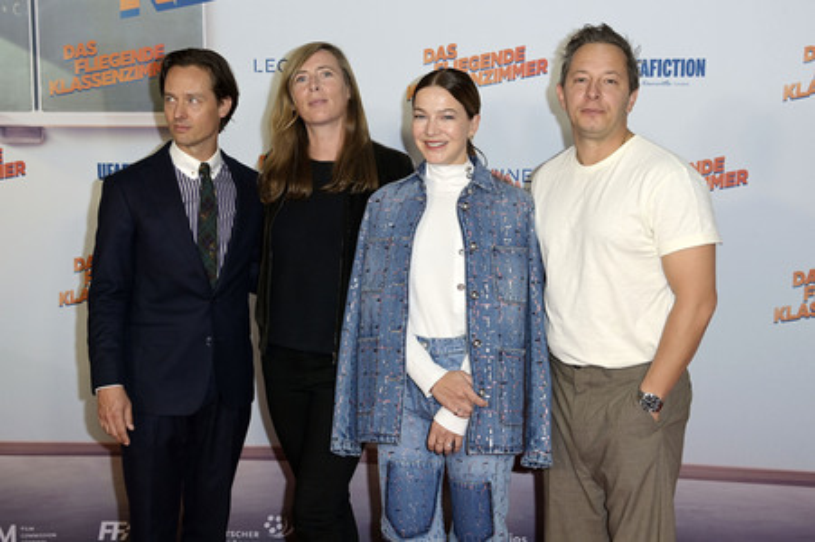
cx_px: 408
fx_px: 1176
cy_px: 271
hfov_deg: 38.2
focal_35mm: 52
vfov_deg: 26.0
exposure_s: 1/250
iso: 640
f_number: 5.6
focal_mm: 52
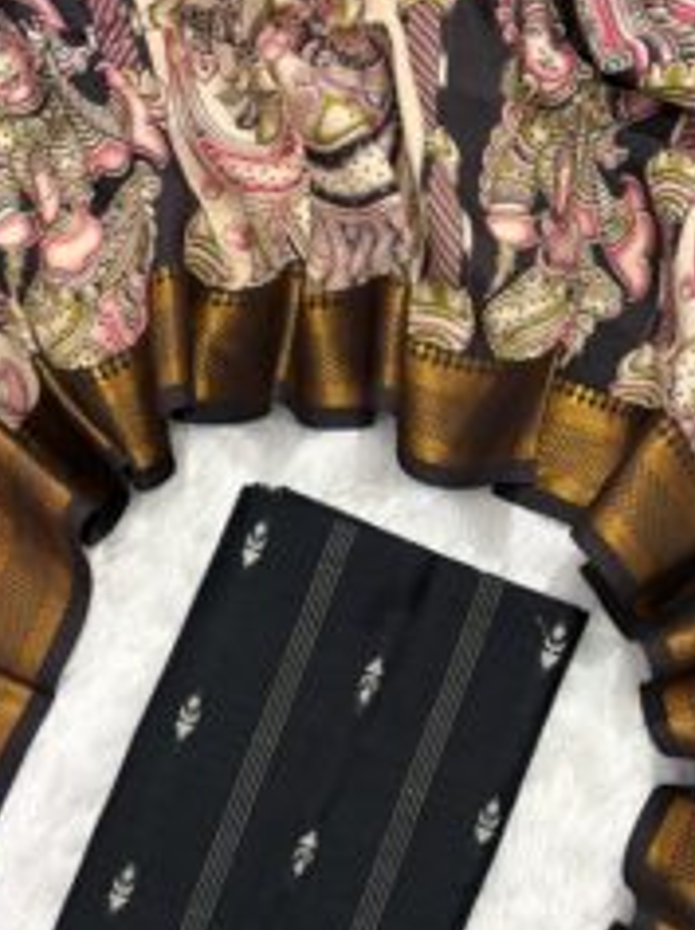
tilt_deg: -85.0
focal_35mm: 48
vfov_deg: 38.9
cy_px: 673
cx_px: 399
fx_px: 1288
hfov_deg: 30.1
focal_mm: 5.96
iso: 200
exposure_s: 1/50
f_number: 1.6
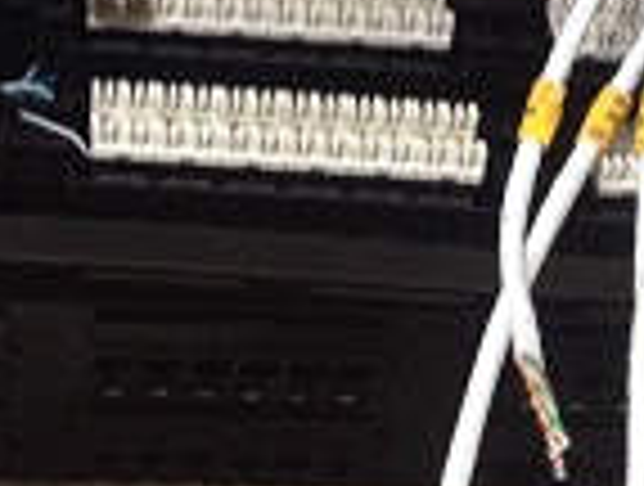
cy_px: -164
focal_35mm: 122
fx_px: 2275
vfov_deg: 11.8
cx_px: -5
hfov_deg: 15.8
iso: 160
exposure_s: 1/20
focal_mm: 4.28
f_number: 2.4
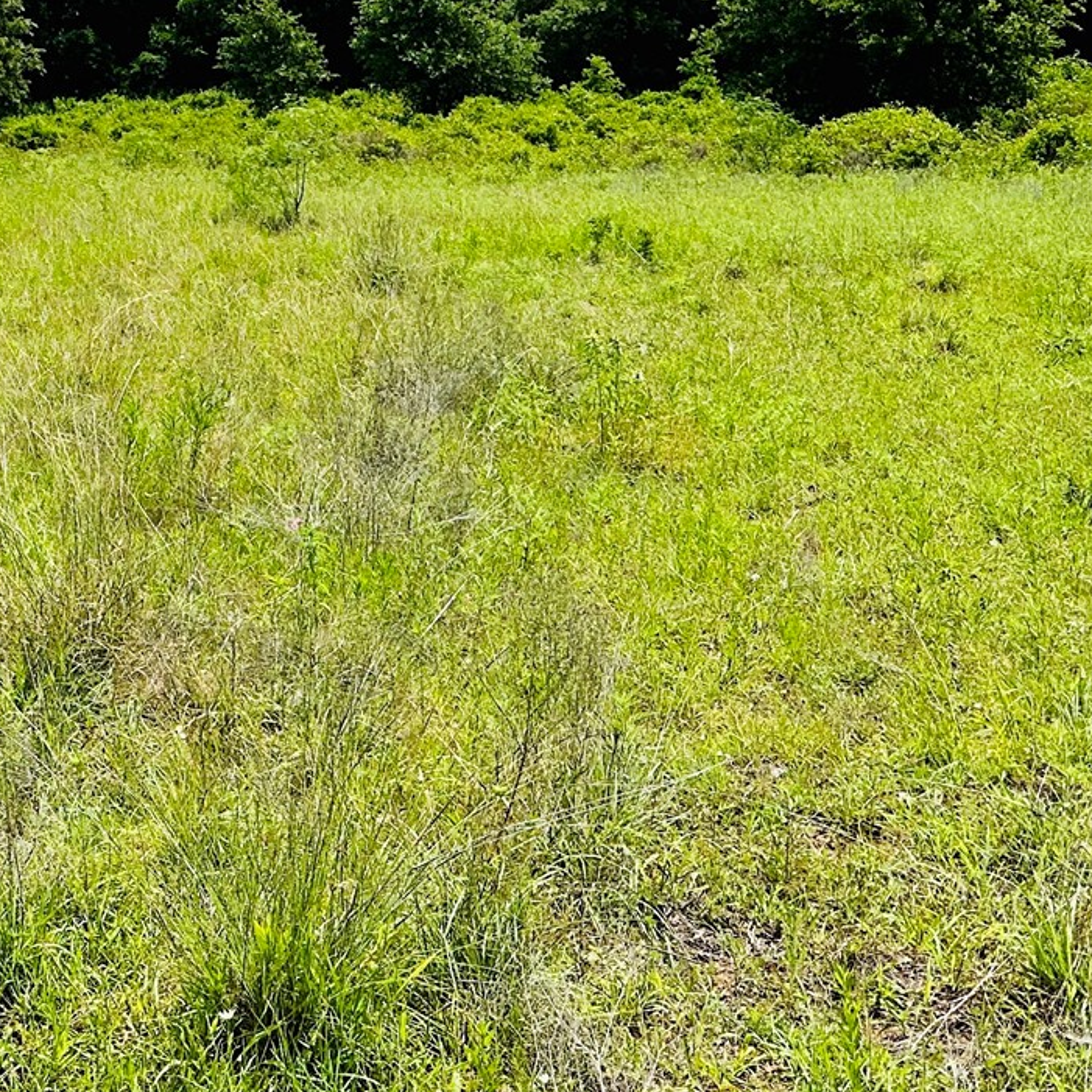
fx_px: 2213
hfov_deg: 25.4
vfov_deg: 26.1
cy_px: -26
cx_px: -146
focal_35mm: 62
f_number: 1.78
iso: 80
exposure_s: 1/5525
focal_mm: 6.86
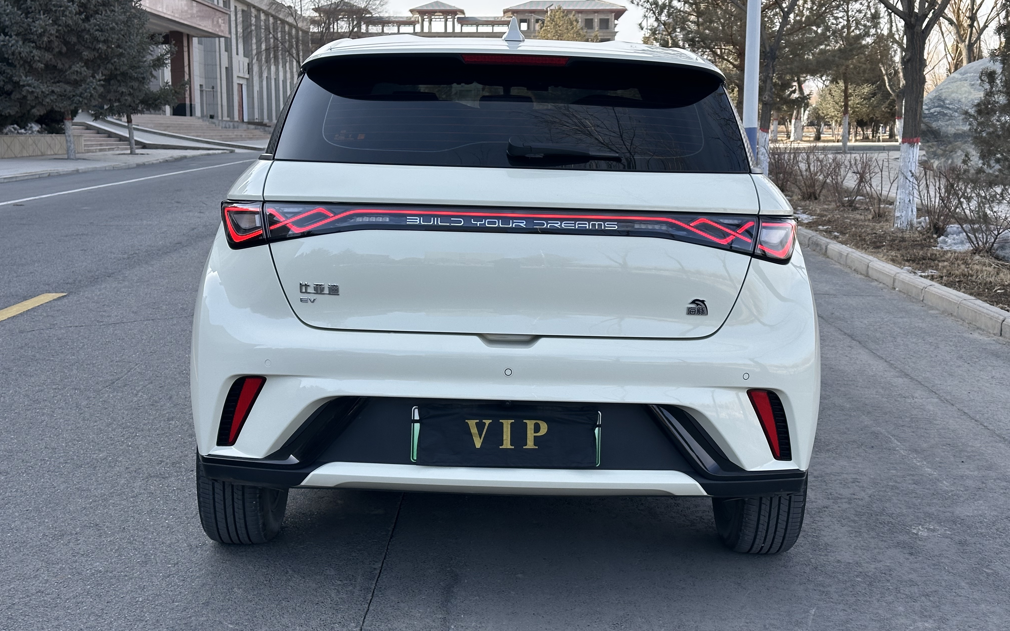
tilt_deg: -7.3
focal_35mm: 51
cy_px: 293
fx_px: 1404
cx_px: 505
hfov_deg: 39.6
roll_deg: +0.2
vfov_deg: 25.3
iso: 64
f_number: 1.78
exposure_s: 1/1212
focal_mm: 6.86
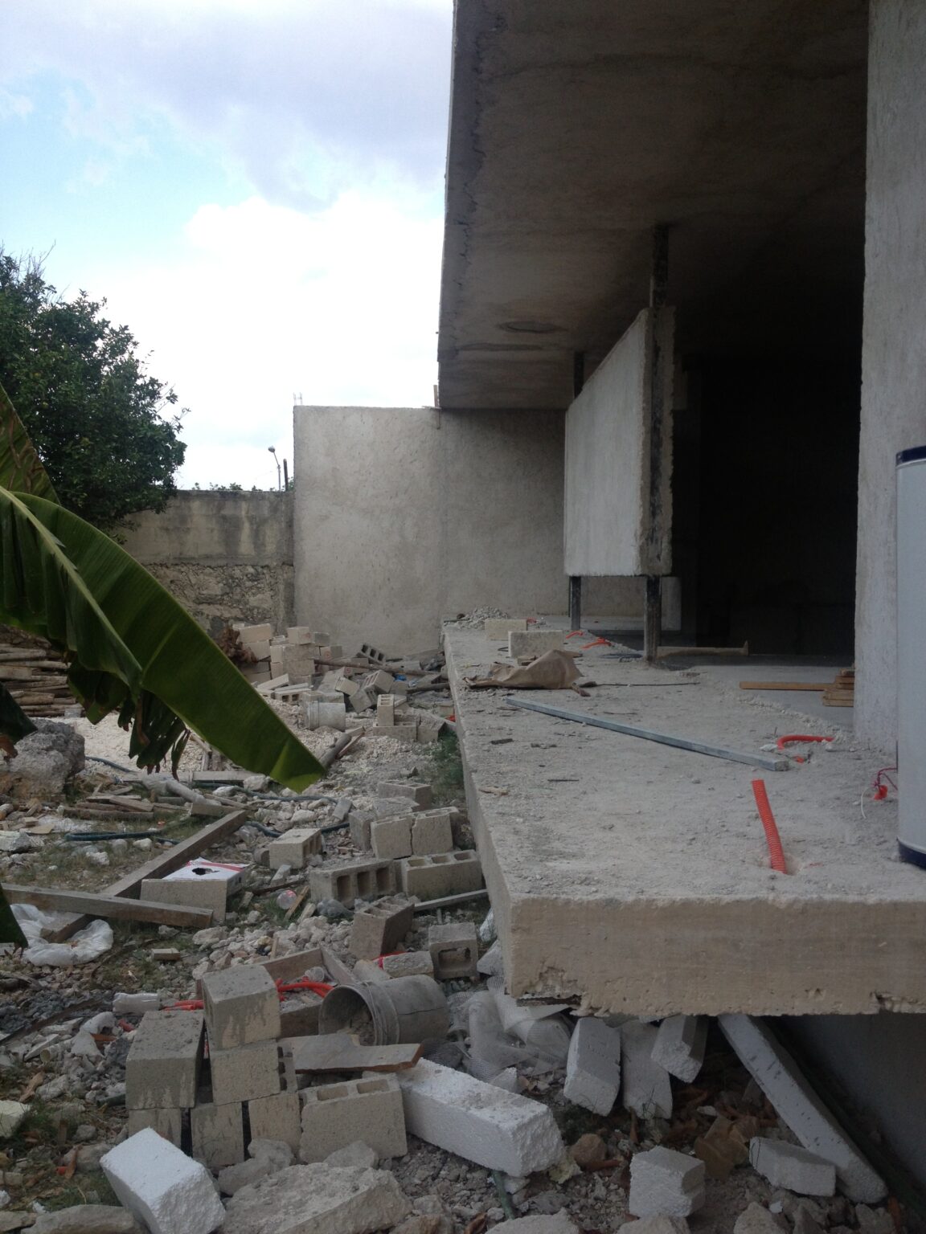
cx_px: 463
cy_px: 617
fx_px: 1248
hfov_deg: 40.7
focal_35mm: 35
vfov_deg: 52.6
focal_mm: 4.28
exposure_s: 1/863
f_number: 2.4
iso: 64
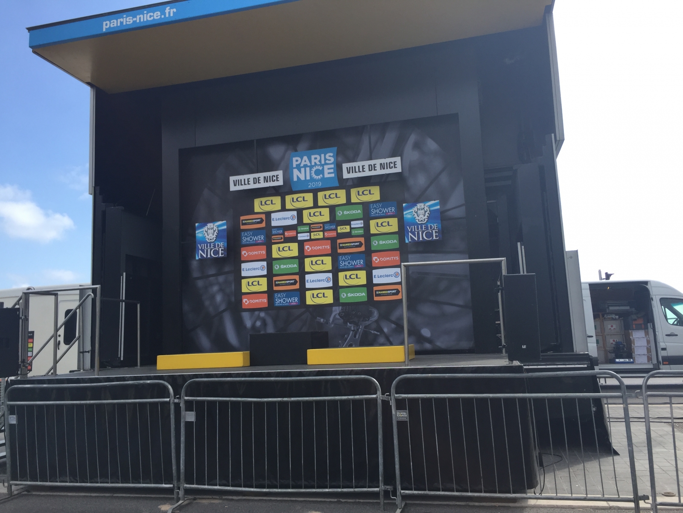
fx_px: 572
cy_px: 256
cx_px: 342
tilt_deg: +8.5
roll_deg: +2.2
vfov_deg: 48.2
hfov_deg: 61.7
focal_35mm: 29
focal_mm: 4.15
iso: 32
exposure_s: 1/1014
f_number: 2.2
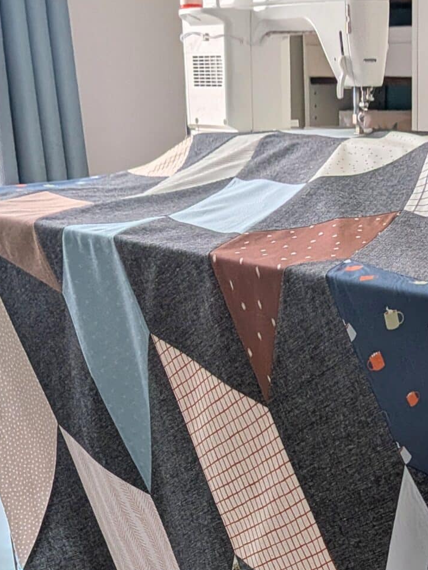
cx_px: 373
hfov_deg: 22.5
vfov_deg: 28.8
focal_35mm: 64
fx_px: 1055
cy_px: 540
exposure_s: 1/23.9
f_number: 1.7
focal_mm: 4.53
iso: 46
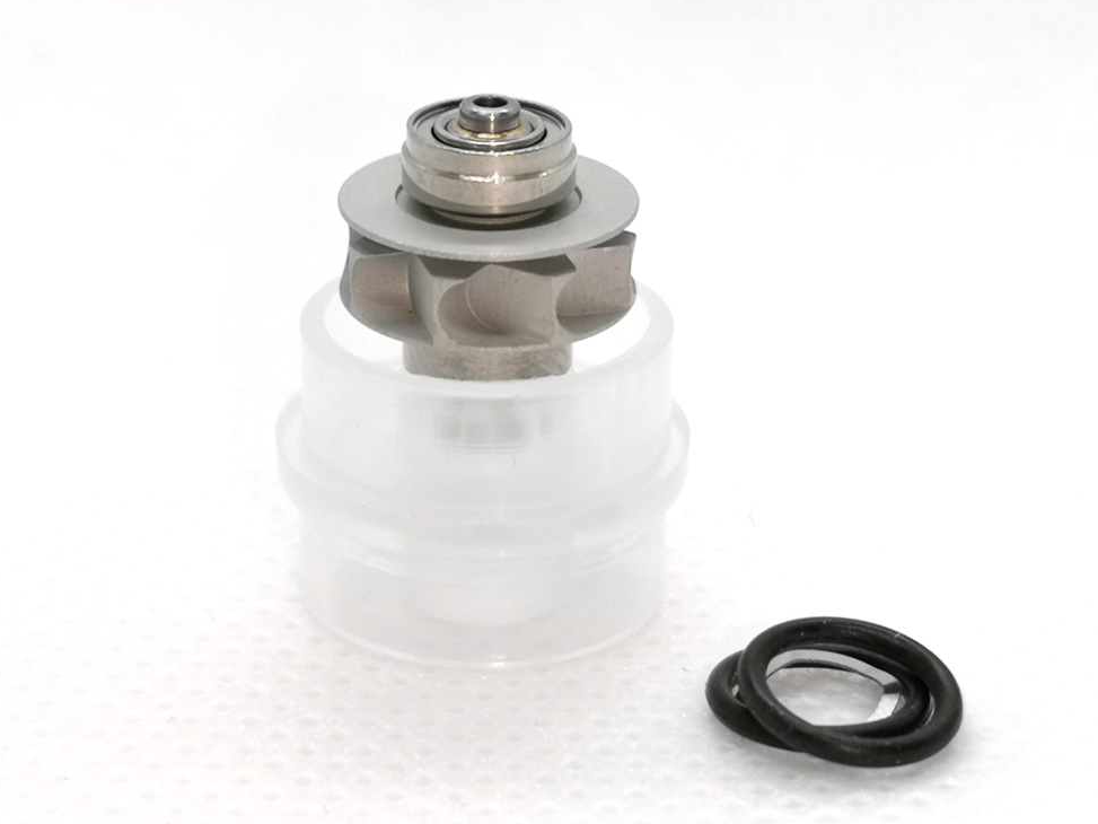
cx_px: 543
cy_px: 419
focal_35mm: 80
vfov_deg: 18.4
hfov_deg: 24.4
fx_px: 2538
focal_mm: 3.95
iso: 50
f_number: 1.8
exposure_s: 1/135
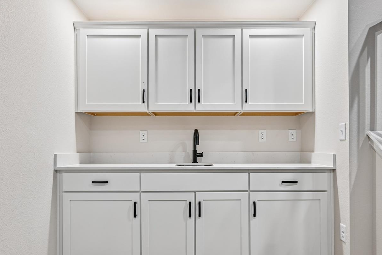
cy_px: 144
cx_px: 195
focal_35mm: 24
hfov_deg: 73.7
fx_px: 255
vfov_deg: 53.0
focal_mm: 18
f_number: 8
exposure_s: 1/15
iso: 400
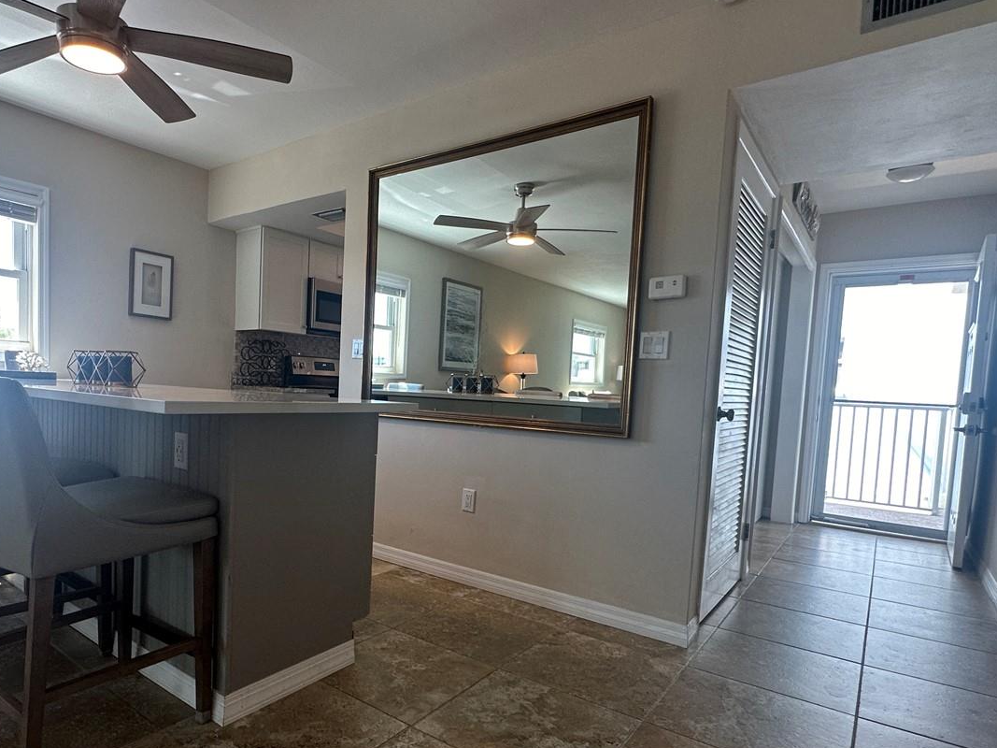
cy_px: 424
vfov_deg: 63.2
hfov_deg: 78.2
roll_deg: -2.4
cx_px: 405
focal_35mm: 21
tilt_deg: -3.2
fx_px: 605
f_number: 2.2
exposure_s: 1/120
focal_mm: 2.22
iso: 125
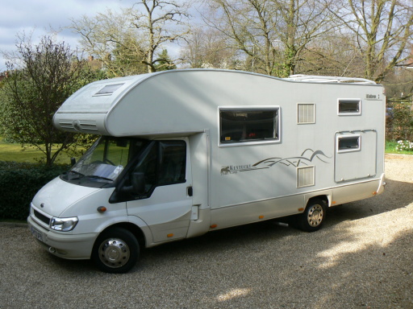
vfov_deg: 38.7
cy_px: 154
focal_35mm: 37
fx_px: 441
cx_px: 206
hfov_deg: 50.1
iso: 80
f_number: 5.6
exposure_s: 1/250
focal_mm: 6
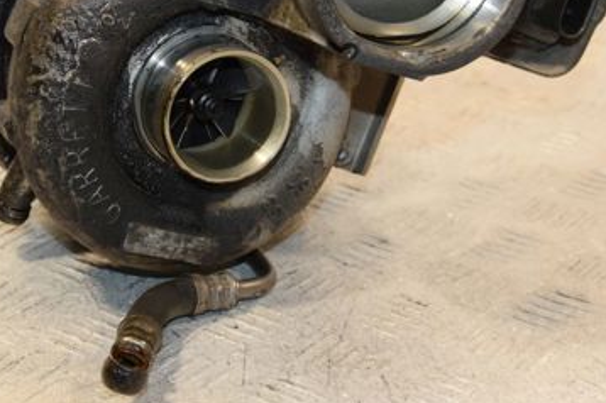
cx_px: 256
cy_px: 107
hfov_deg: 20.0
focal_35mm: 102
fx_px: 1715
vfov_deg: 13.4
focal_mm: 38
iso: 1600
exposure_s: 1/160
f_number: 5.6
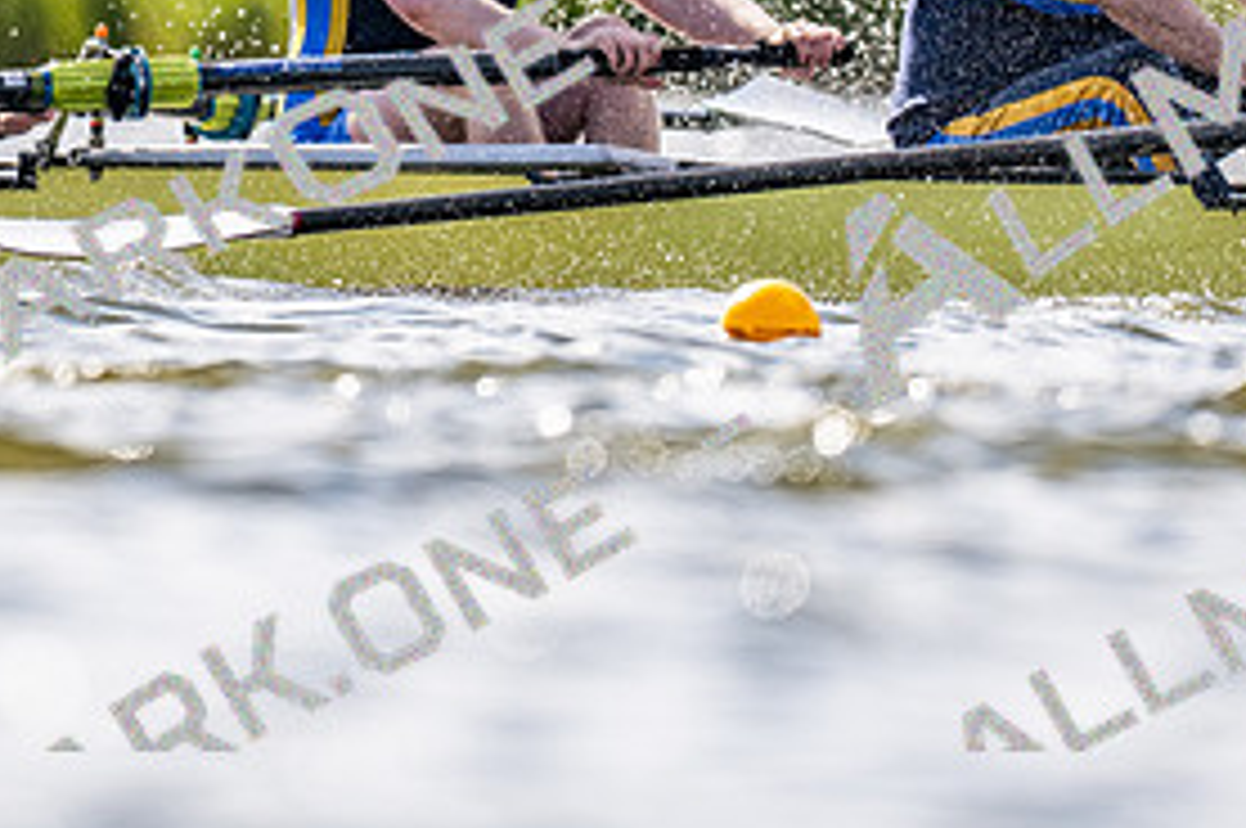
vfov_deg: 0.7
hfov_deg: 1.1
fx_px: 65234
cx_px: 459
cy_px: -18
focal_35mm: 1887
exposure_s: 1/2500
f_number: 4
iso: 280
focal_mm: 600
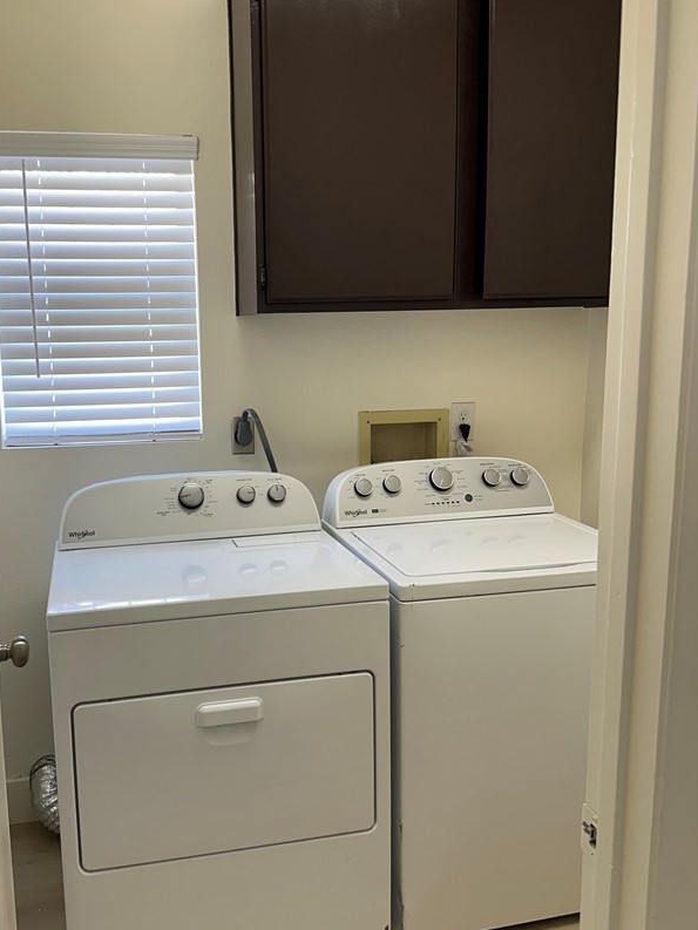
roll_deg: +1.1
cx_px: 255
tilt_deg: -7.8
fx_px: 833
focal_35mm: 31
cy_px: 470
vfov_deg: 58.3
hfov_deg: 45.0
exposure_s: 1/120
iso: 100
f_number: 1.78
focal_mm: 6.86
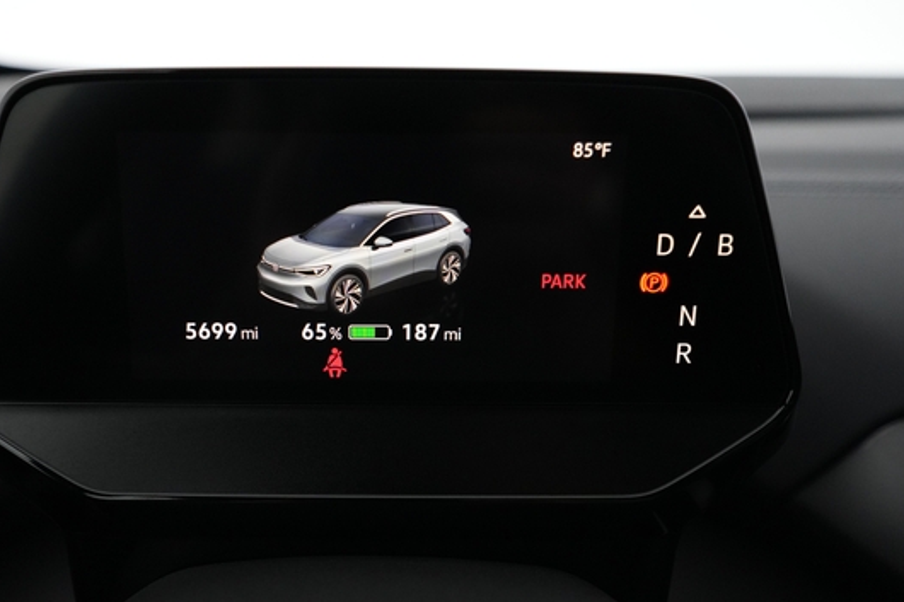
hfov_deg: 63.4
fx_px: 728
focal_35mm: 29
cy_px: 336
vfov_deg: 44.9
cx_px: 391
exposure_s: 1/250
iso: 5000
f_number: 2.8
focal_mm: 24
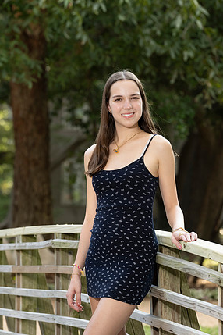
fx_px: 1951
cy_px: 165
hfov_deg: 6.5
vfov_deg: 9.8
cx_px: 112
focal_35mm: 210
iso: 1250
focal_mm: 200
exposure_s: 1/200
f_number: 8
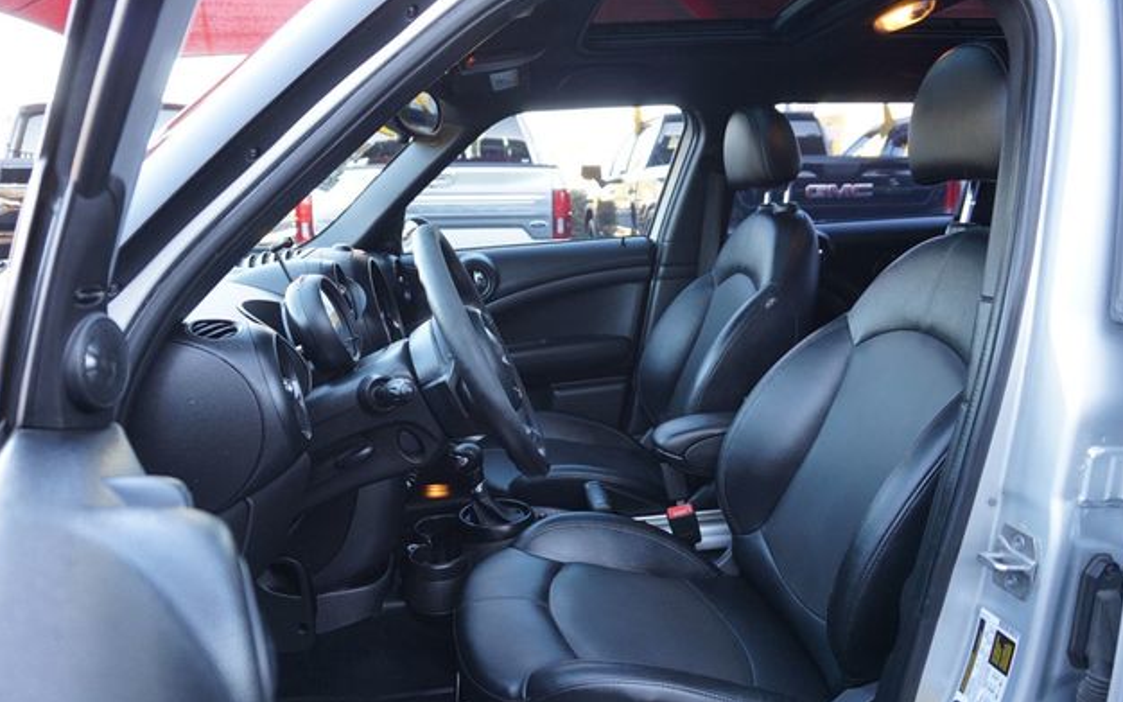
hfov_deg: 72.6
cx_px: 560
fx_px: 765
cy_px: 372
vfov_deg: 49.2
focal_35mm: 25
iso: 500
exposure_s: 1/60
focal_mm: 16
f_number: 4
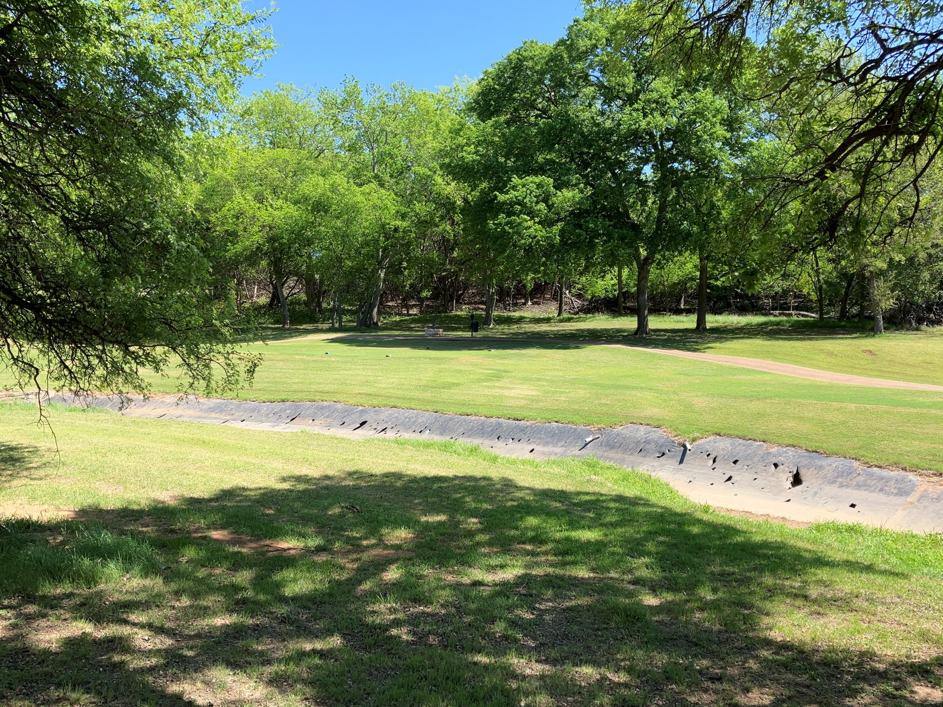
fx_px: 872
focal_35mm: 32
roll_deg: +0.4
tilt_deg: -3.3
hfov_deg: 56.8
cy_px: 376
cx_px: 472
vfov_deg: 44.1
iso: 32
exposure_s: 1/771
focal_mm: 3.99
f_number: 1.8
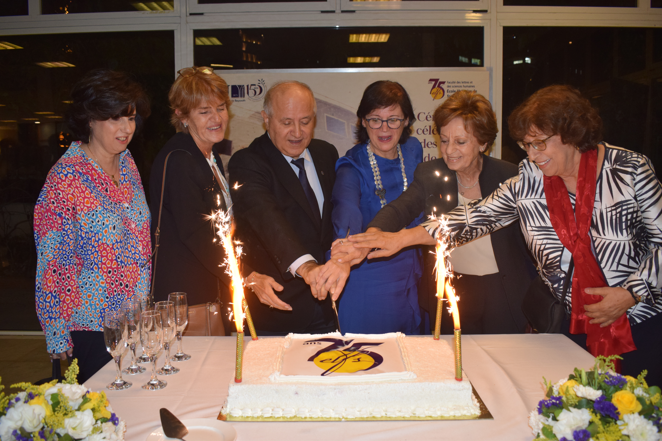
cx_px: 331
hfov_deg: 59.5
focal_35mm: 32
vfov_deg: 41.7
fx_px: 579
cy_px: 220
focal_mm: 21
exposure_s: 1/125
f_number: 5.6
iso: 800
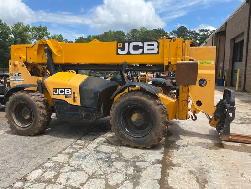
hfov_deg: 67.3
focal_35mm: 26
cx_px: 126
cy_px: 94
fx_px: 189
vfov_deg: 53.1
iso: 50
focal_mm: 5.1
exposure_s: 1/2825
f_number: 1.6
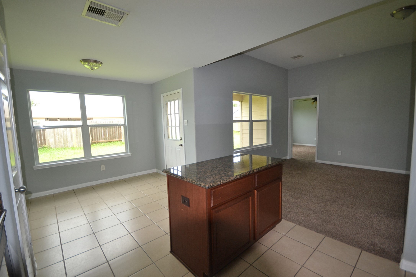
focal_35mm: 15
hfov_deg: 100.4
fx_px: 173
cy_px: 138
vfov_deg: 77.3
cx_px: 208
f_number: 4
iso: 320
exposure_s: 1/125
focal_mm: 10
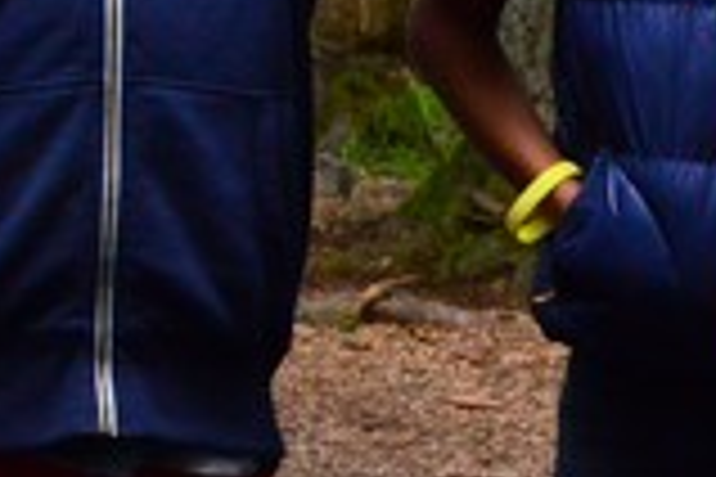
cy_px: -484
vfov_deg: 4.7
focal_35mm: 289
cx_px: -901
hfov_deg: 6.8
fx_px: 5747
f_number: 8
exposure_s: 1/160
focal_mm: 30
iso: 800
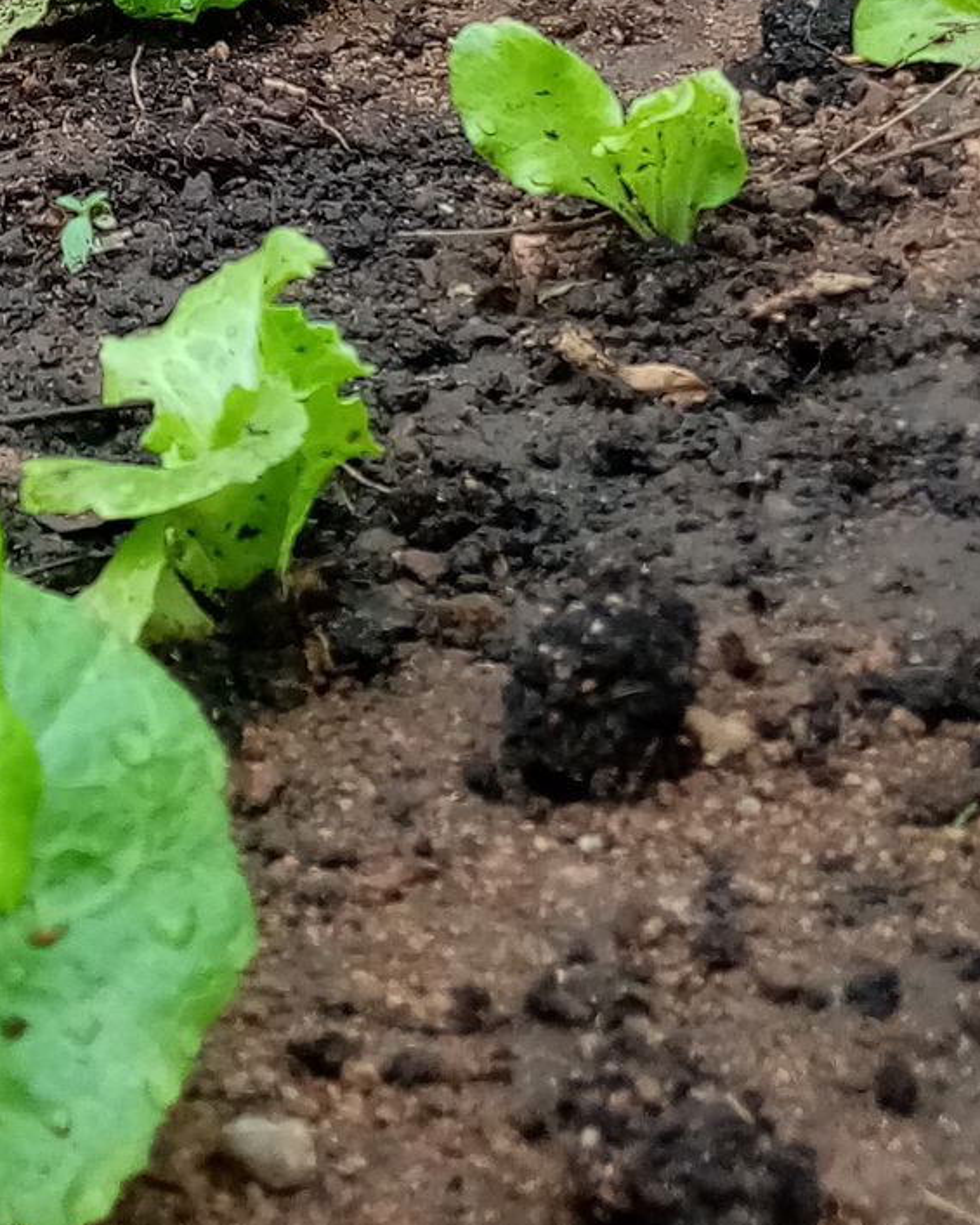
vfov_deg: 19.5
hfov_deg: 16.3
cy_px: -262
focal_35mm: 92
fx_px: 3335
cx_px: -71
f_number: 1.8
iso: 104
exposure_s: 1/107
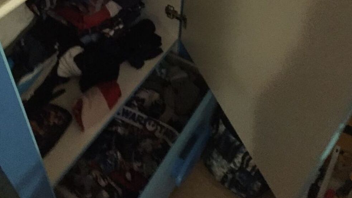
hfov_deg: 47.4
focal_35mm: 43
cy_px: 38
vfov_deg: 27.1
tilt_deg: -45.7
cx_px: 179
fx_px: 401
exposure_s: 1/17
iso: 2000
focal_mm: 4.15
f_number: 2.2
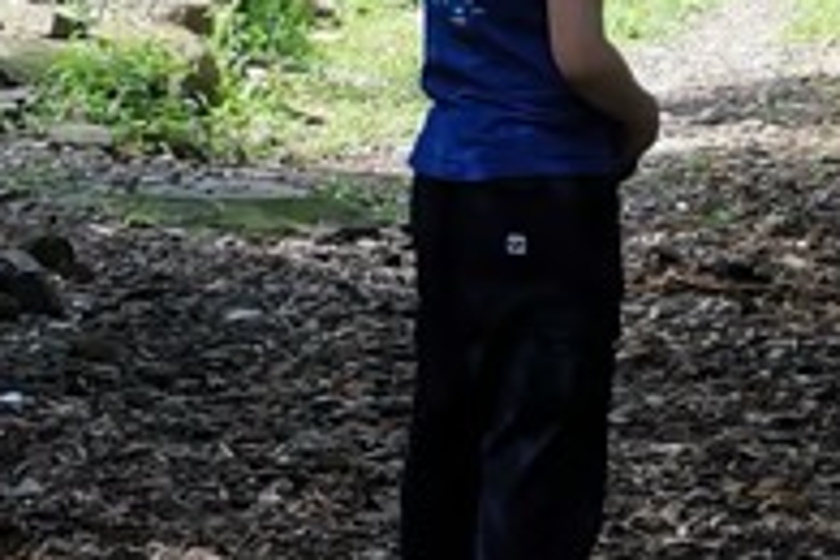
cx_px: 818
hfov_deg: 11.8
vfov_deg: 7.9
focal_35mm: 173
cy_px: 534
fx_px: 4036
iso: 50
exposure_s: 1/518
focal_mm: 4.75
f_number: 1.8
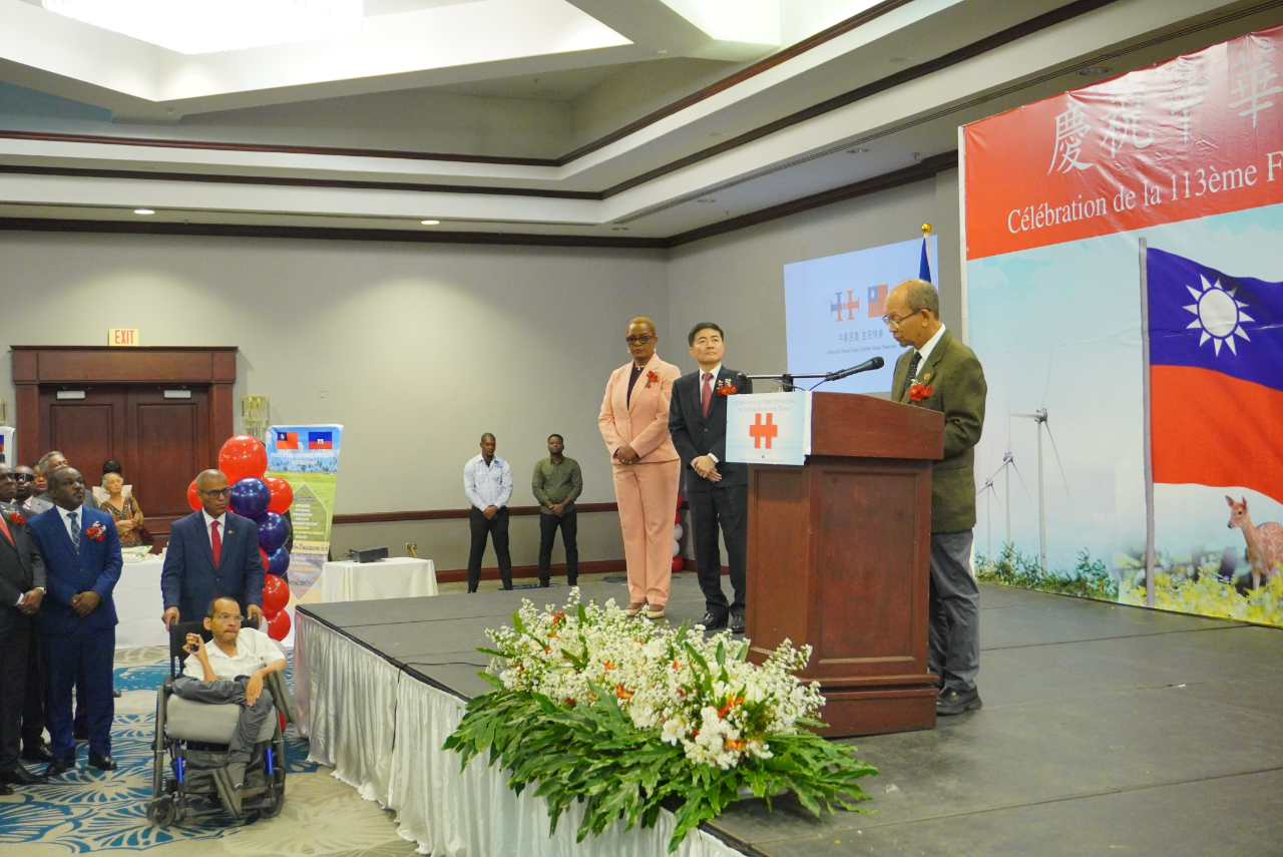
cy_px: 428
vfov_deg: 31.9
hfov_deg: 46.4
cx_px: 642
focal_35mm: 42
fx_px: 1498
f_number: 4.5
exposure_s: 1/50
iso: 3200
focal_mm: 28
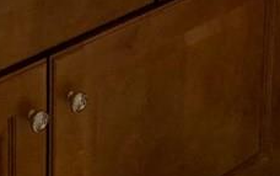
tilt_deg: -8.4
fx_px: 886
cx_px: 76
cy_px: -319
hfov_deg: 17.9
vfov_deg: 9.4
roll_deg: -1.3
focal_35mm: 116
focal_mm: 4.25
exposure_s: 1/60
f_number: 1.8
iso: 250
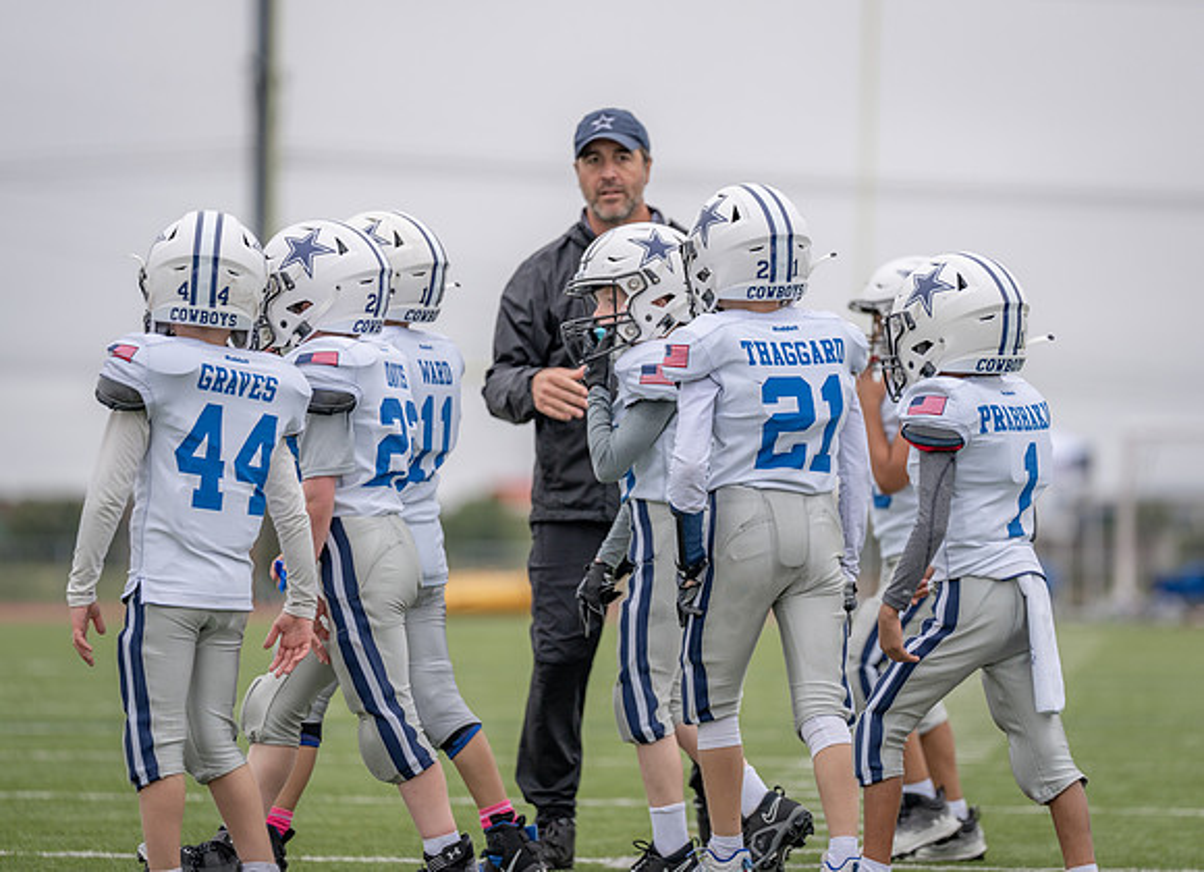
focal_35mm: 231
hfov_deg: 8.7
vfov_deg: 6.3
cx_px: 697
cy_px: 408
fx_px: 7934
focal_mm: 200
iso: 200
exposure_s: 1/1250
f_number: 2.8
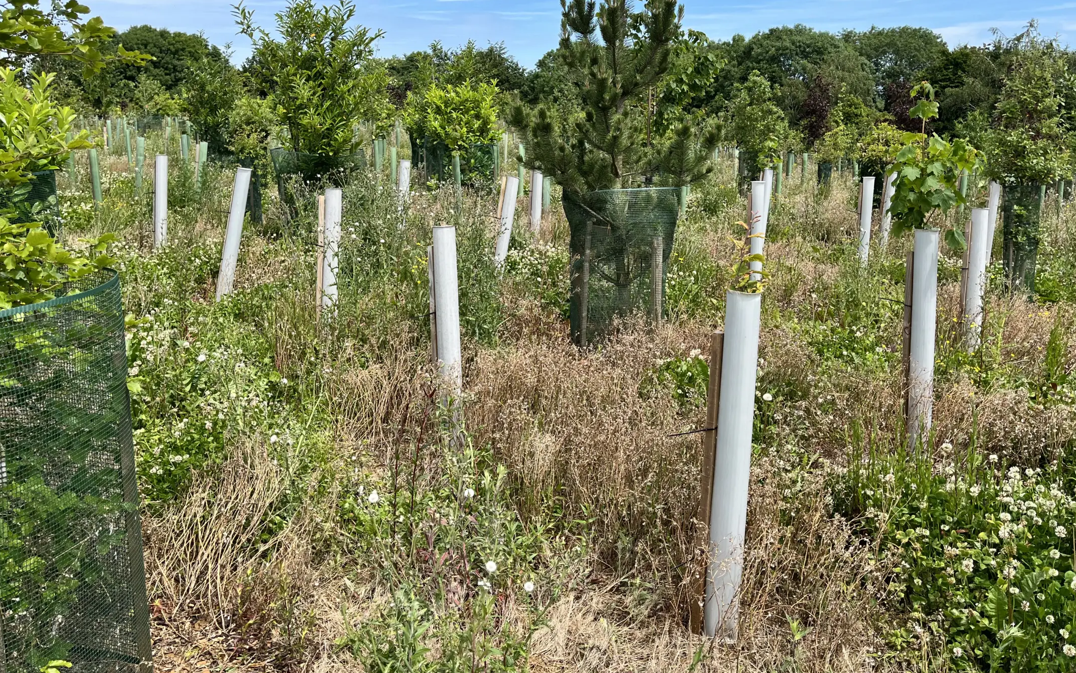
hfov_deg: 61.2
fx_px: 909
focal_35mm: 31
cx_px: 560
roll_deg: +1.1
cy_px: 228
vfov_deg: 40.1
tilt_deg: -8.7
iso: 50
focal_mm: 5.1
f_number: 1.6
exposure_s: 1/2899
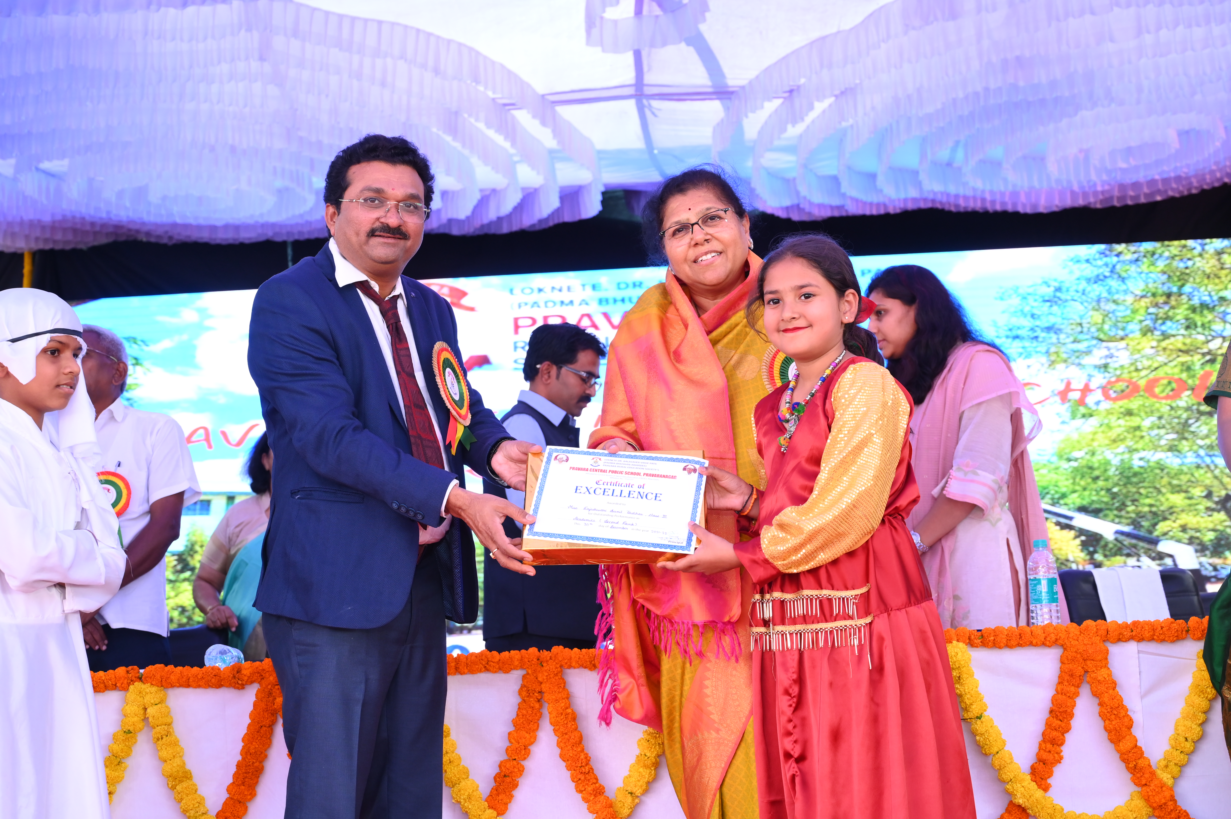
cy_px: 410
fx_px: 1674
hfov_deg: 40.4
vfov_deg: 27.5
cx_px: 616
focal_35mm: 49
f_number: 5
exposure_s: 1/125
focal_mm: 49
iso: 1250
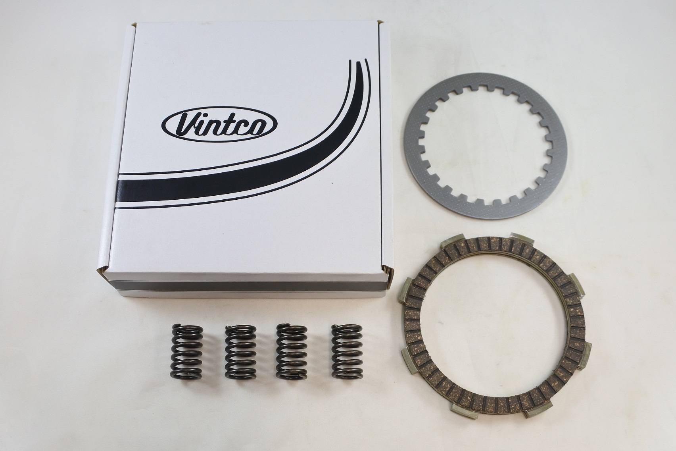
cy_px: 226
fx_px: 545
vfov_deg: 45.0
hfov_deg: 63.7
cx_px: 338
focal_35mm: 29
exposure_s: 1/160
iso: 400
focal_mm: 11
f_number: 3.8
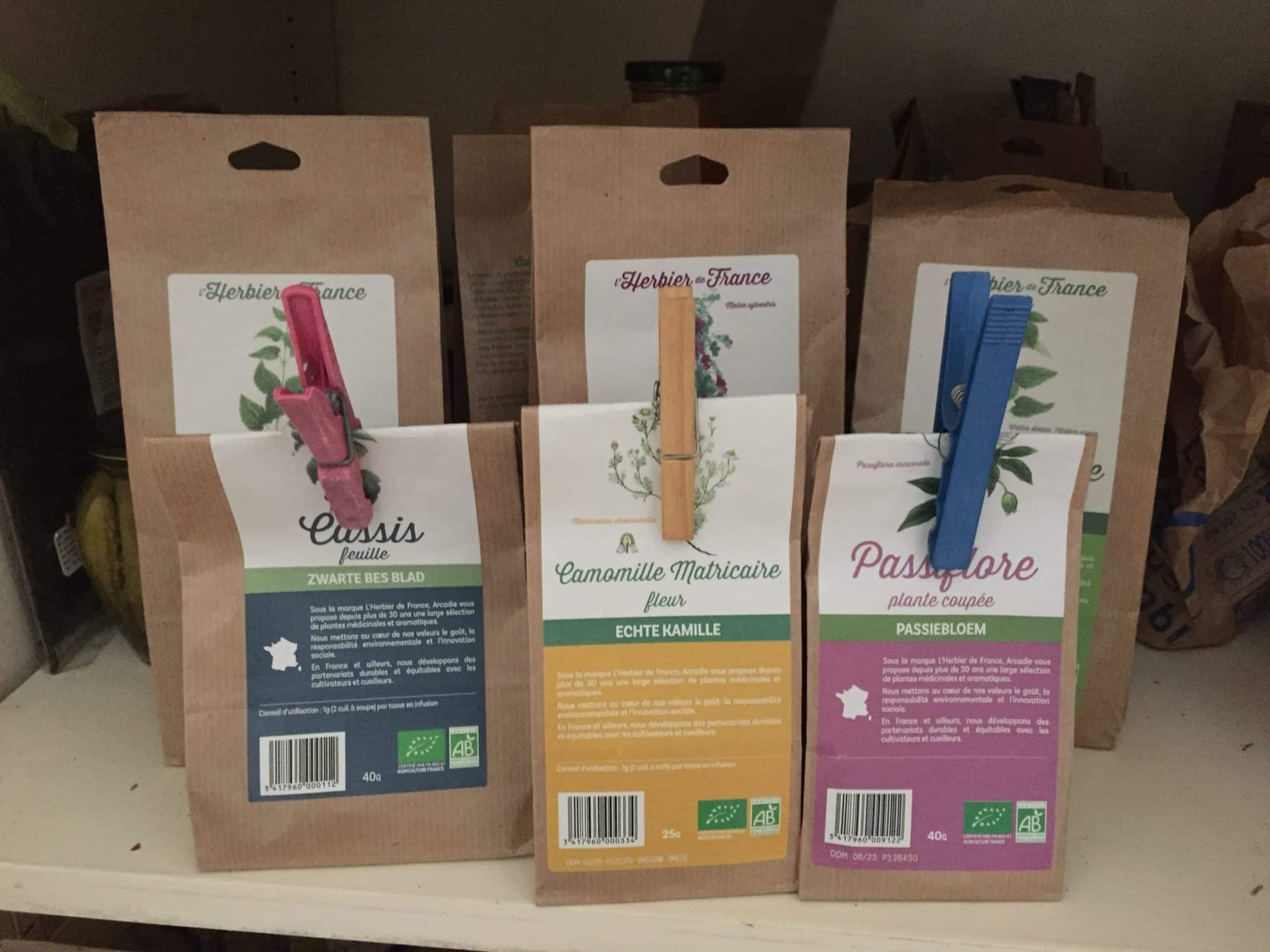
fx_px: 1064
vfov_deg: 48.2
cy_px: 476
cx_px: 635
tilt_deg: -20.6
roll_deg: -0.7
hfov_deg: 61.7
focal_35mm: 29
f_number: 2.2
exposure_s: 1/17
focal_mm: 4.15
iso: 500
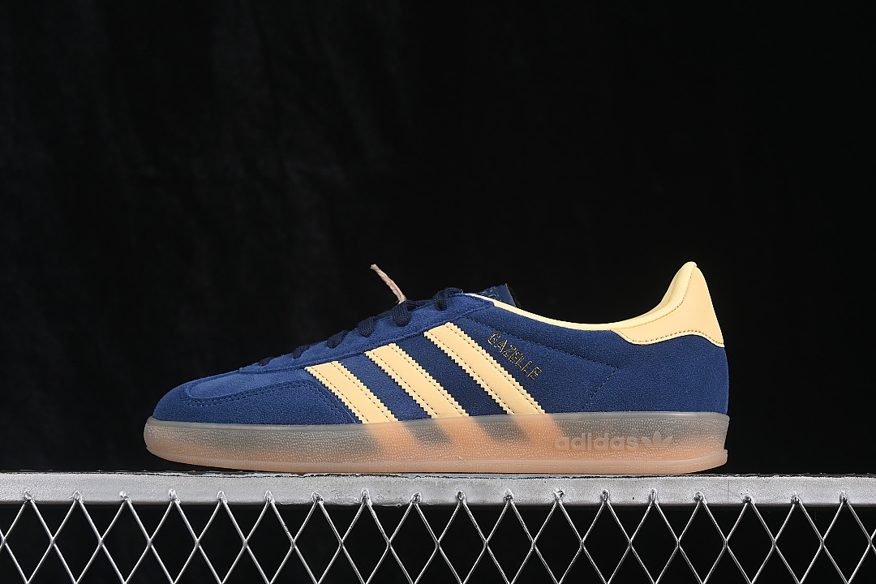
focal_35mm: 75
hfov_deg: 27.0
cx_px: 438
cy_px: 292
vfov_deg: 18.2
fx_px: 1825
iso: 160
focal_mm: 50
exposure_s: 1/60
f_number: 7.1
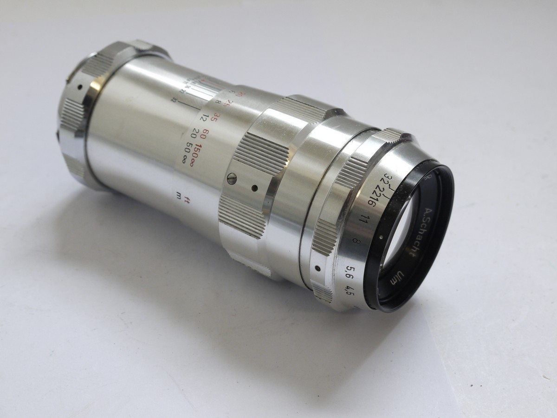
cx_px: 278
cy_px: 209
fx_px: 933
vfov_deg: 25.2
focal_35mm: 58
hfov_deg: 33.2
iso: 400
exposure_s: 1/25
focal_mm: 29
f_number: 10
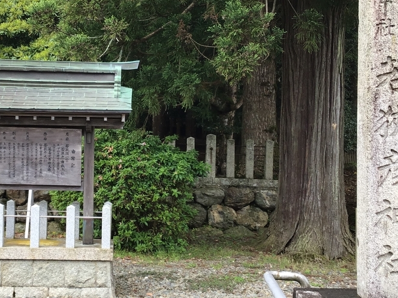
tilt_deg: -0.7
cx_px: 137
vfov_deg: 26.1
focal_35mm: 56
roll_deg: -2.1
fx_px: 644
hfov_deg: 34.1
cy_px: 144
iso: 25
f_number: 2.4
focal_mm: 3.3
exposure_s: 1/268
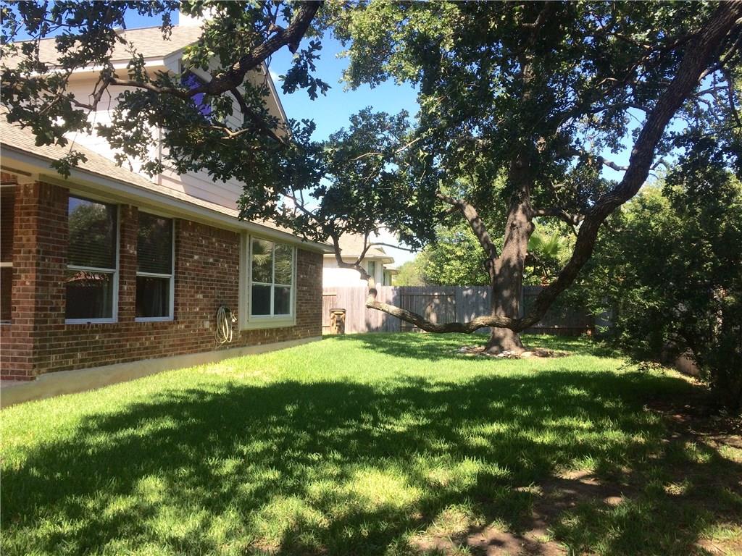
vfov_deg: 48.2
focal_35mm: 29
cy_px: 278
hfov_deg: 61.7
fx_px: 622
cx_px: 371
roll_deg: -0.2
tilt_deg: +3.2
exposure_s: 1/707
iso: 32
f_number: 2.2
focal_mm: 4.15
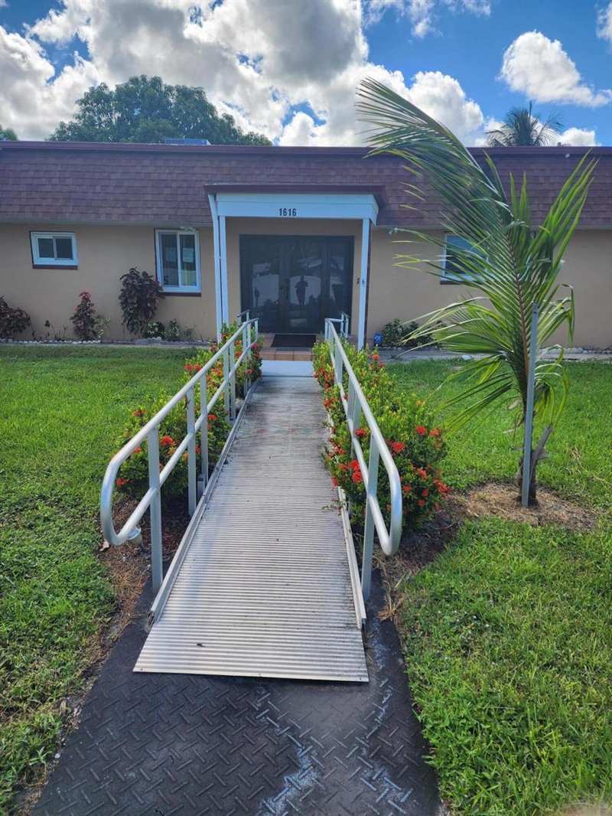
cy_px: 408
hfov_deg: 58.9
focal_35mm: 23
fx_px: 542
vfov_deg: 73.9
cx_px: 306
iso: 12
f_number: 1.8
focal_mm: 6.4
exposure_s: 1/726
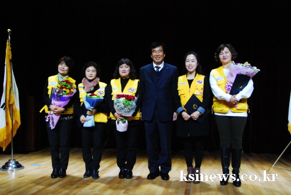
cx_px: 146
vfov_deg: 37.0
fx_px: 291
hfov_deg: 53.1
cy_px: 98
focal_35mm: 36
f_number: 4.5
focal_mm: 24
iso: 1250
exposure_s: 1/80
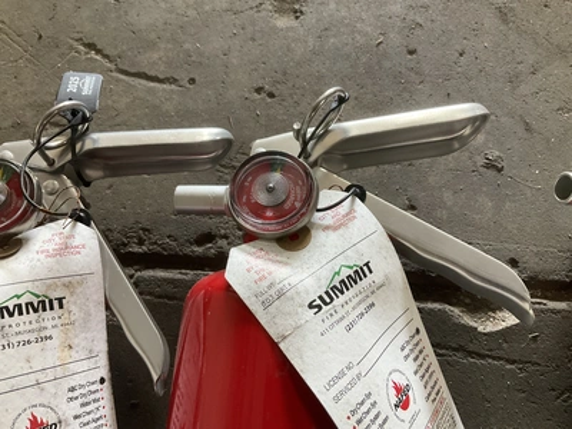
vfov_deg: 48.2
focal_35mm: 29
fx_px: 479
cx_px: 286
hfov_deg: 61.7
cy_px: 214
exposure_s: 1/60
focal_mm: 3
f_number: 1.8
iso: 160
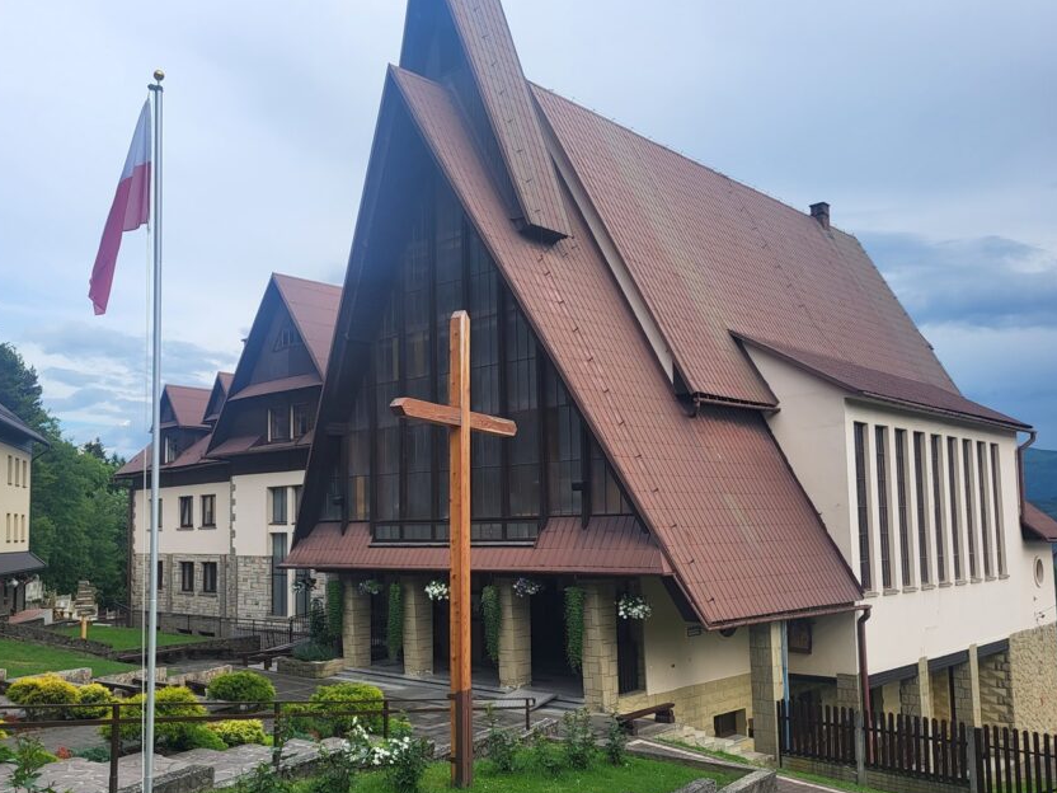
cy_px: 463
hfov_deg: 56.7
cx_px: 471
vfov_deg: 44.0
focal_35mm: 32
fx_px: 977
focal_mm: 5.4
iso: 40
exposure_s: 1/1265
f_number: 1.8
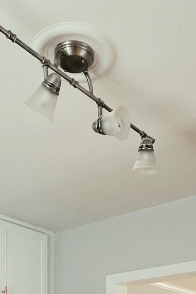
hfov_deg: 25.5
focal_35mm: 53
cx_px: 111
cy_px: 389
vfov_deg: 29.6
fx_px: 433
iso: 200
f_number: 1.9
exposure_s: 1/120
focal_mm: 2.2
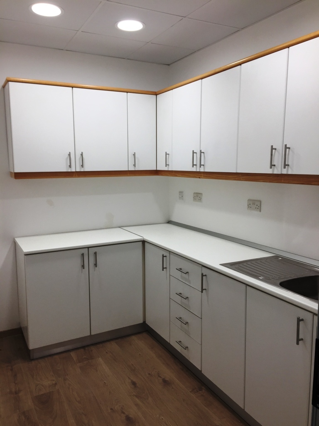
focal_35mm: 29
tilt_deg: -8.9
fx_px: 356
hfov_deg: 48.2
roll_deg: -0.9
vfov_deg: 61.7
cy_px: 213
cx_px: 160
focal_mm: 4.15
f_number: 2.2
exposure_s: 1/100
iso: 50
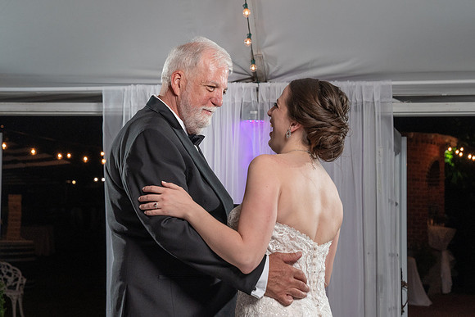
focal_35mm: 80
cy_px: 182
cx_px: 231
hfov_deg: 25.2
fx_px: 1062
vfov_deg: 17.0
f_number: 5.6
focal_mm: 65
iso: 1000
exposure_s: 1/200
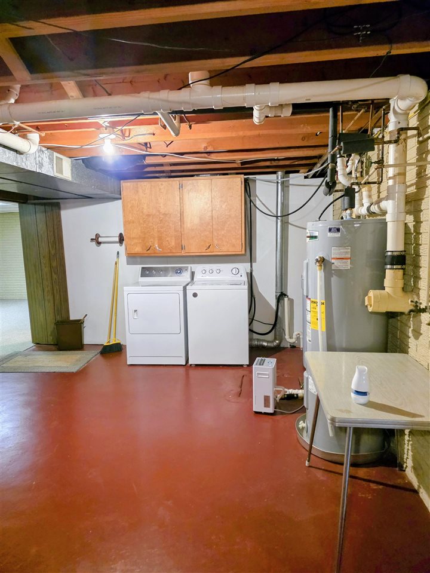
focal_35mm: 23
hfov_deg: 58.9
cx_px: 215
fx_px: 381
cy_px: 286
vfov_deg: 73.9
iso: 1600
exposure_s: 1/120
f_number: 1.7
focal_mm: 6.3
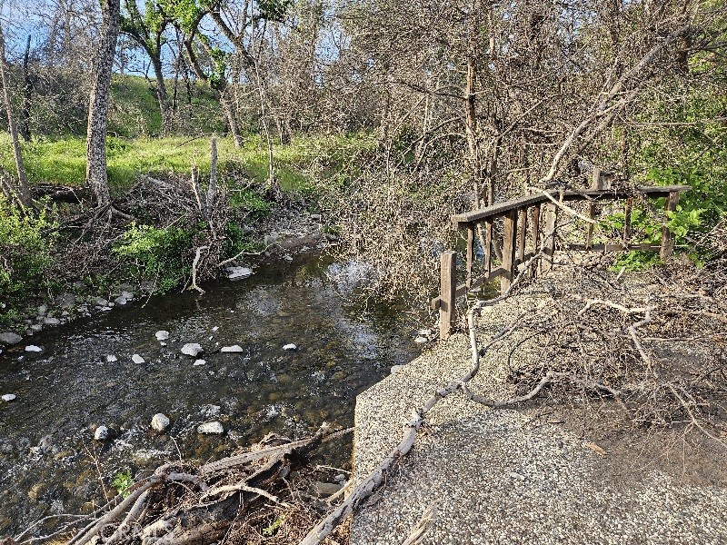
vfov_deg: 58.9
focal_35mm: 23
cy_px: 272
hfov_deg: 73.9
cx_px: 364
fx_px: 483
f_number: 1.8
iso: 25
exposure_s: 1/185
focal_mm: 5.4
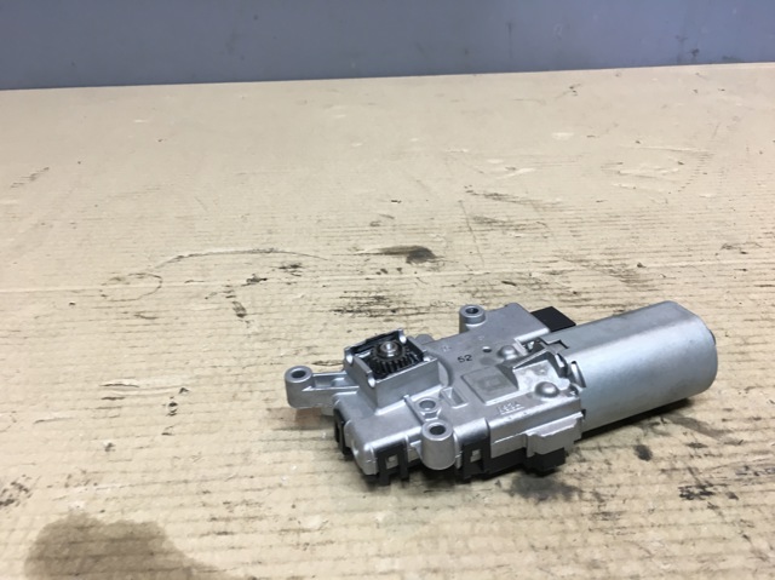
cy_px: 290
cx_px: 388
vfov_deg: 48.2
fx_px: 649
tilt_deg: -32.7
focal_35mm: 29
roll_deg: +0.7
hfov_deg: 61.7
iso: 64
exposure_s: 1/33
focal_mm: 4.15
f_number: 2.2
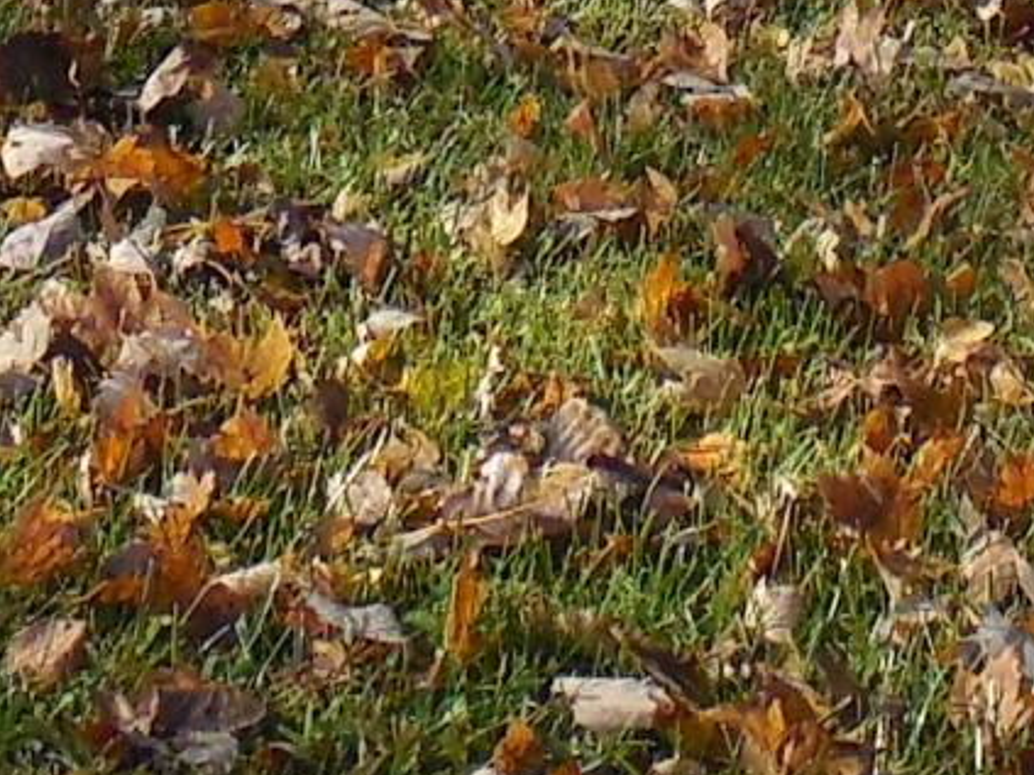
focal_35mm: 220
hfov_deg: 9.0
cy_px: -1741
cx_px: 885
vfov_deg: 6.1
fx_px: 6570
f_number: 3.6
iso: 125
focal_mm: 5.6
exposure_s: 1/500
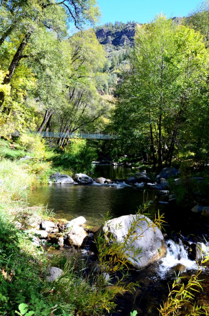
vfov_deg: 67.5
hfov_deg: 47.7
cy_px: 158
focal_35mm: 27
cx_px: 104
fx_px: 236
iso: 400
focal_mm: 18
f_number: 14
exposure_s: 1/50
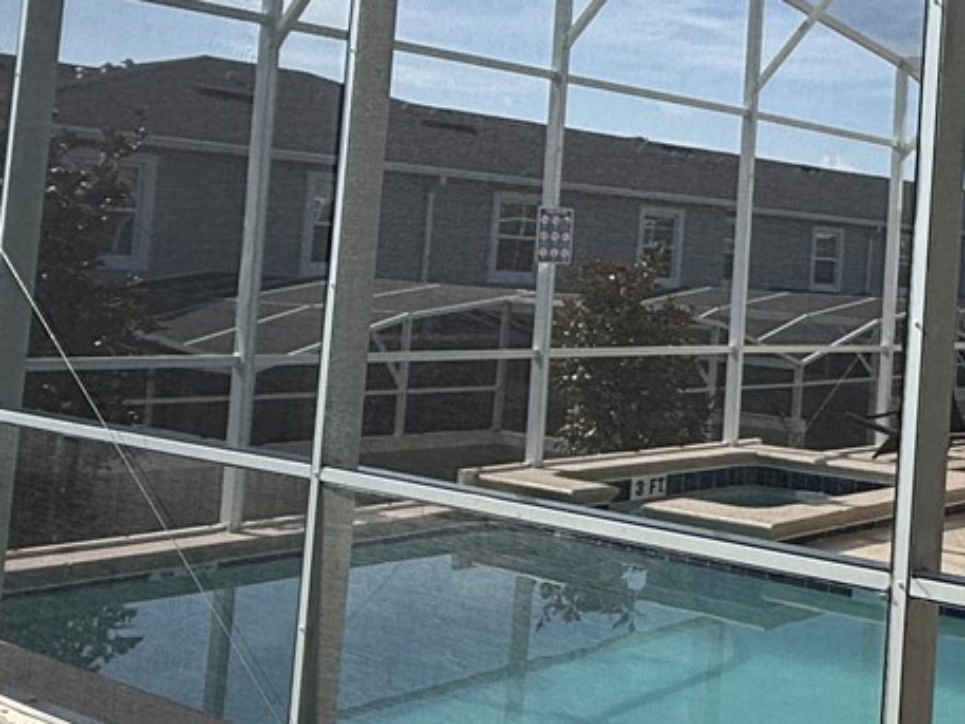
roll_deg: -3.5
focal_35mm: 49
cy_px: 211
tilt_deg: +3.7
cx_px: 1102
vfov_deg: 29.4
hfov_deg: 33.2
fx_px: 1366
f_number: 2.2
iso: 50
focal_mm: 2.22
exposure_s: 1/1017
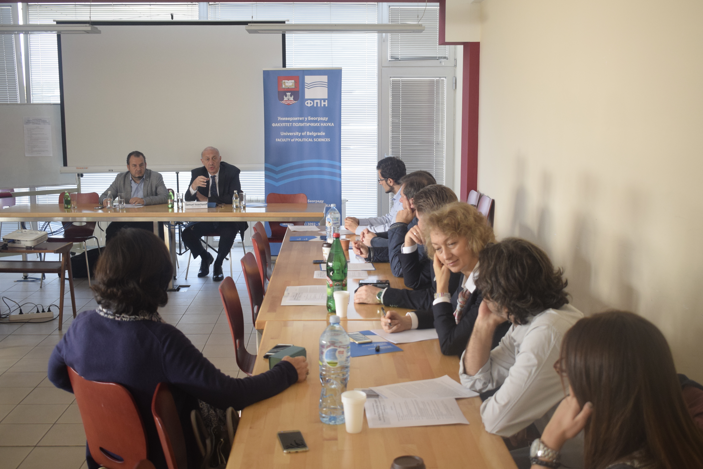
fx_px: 811
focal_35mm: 42
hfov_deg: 46.9
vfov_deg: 32.2
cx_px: 349
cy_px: 231
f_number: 5
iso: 1000
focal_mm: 27
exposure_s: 1/125
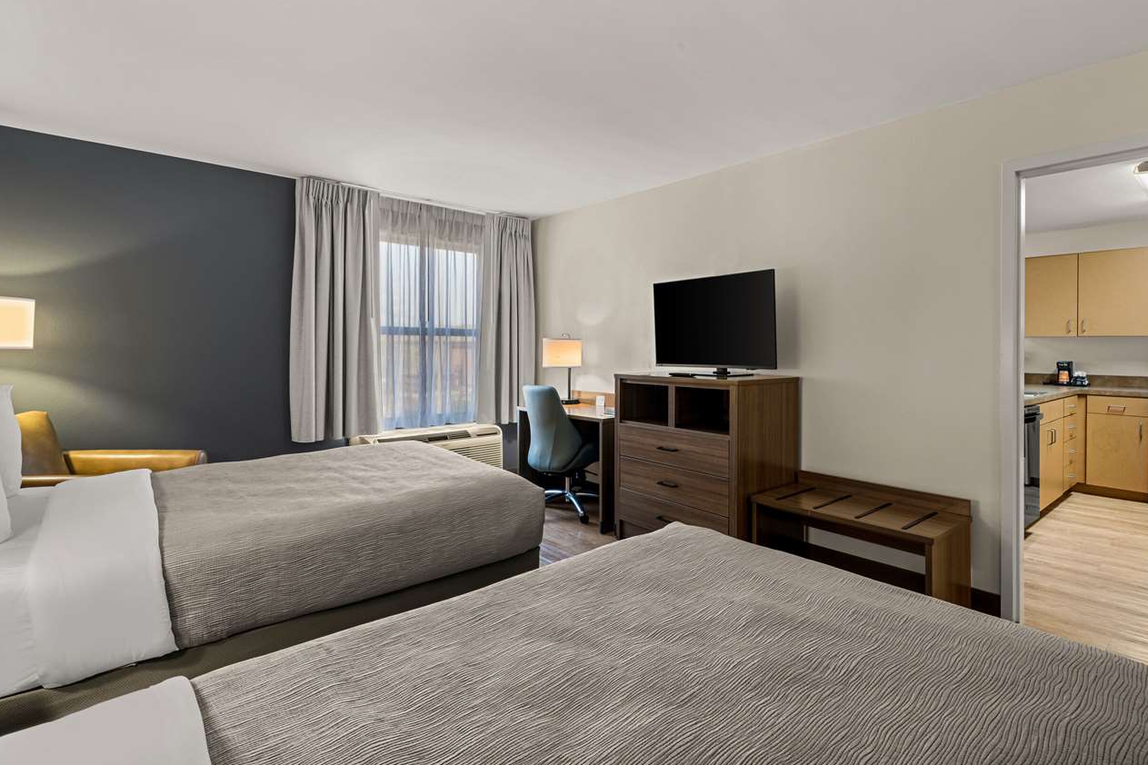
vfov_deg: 64.4
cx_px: 645
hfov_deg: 86.5
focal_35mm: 19
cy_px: 350
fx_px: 606
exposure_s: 3
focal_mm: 16
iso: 320
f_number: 11
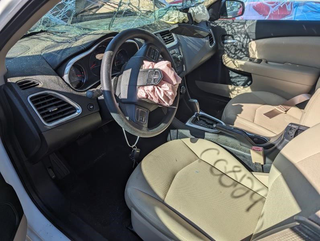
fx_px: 222
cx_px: 160
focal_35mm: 24
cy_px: 120
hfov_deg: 71.5
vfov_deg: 57.0
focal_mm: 6.9
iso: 18
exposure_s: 1/934
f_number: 1.68
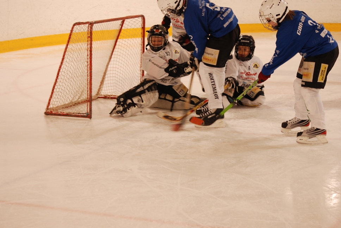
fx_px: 996
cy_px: 114
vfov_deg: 13.1
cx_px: 170
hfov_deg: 19.4
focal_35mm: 105
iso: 400
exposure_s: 1/50
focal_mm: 70
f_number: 4
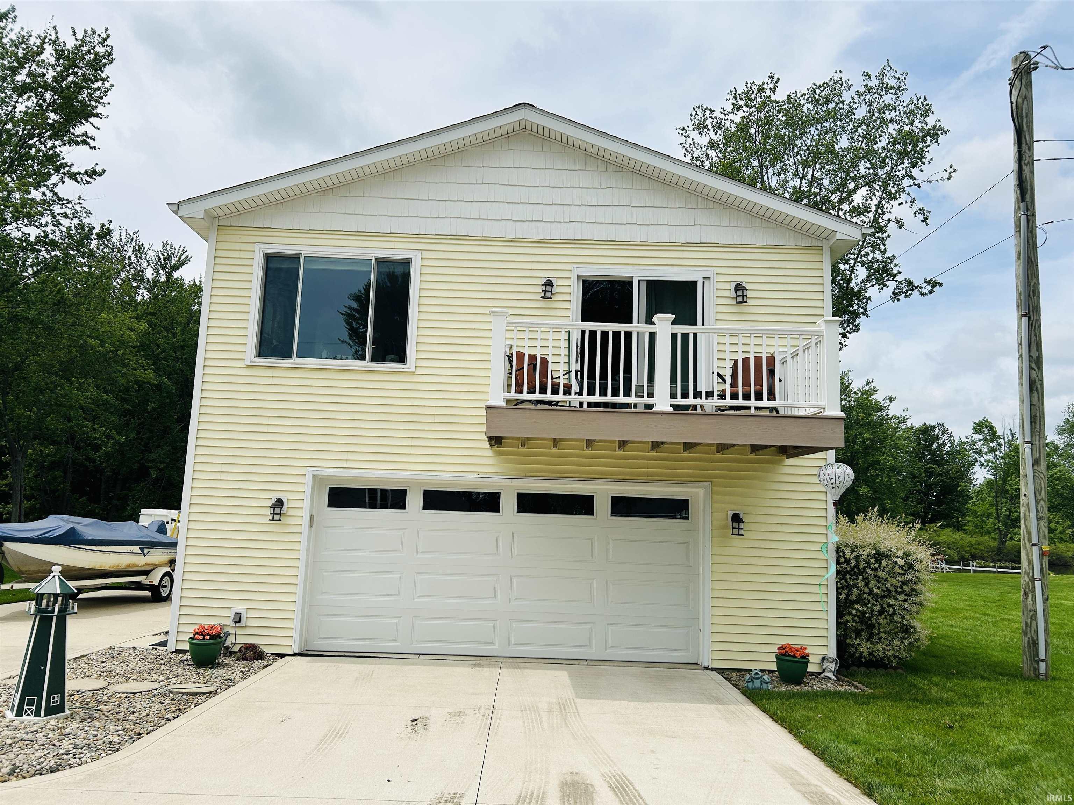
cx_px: 537
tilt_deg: +7.7
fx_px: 807
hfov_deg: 67.3
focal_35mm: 26
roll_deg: -1.7
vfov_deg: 53.1
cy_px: 402
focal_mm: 5.7
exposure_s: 1/6993
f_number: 1.5
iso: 50
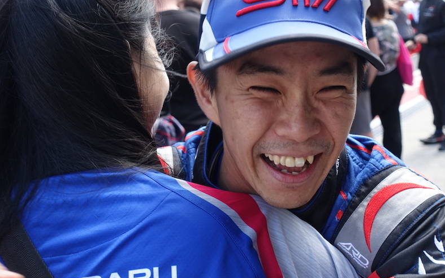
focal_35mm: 58
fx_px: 703
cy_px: 141
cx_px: 226
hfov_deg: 35.1
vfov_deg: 22.4
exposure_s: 1/160
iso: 125
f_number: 4
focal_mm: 20.63
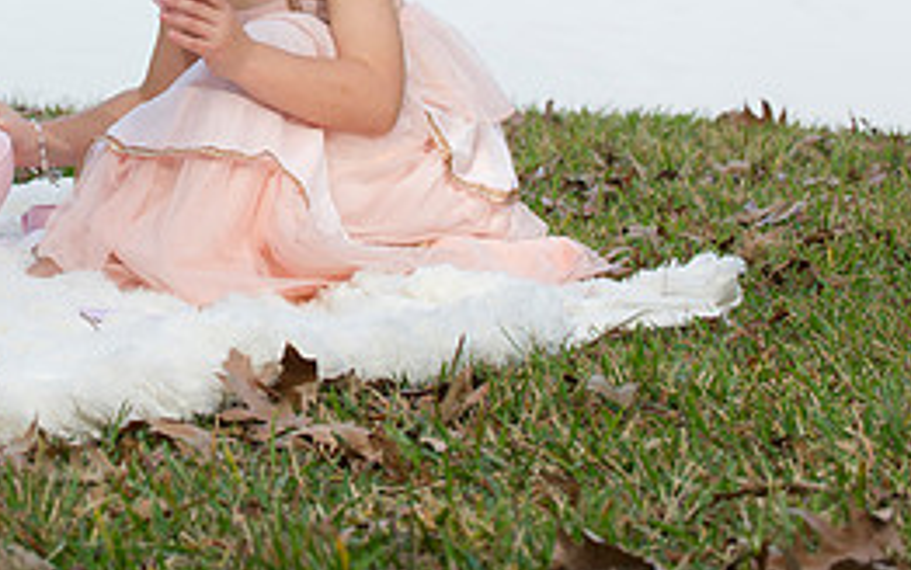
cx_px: 42
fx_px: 5042
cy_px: -87
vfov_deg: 6.4
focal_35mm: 203
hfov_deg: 10.3
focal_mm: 90
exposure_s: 1/320
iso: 200
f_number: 5
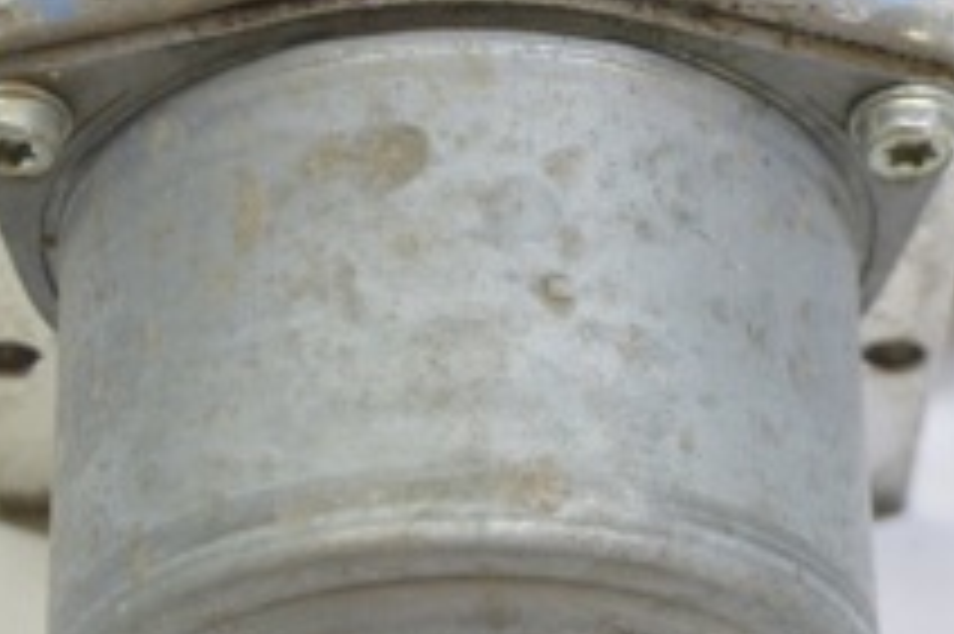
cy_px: 110
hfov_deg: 11.9
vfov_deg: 8.0
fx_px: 4554
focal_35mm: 172
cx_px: 666
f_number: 5.6
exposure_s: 1/20
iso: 400
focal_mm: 38
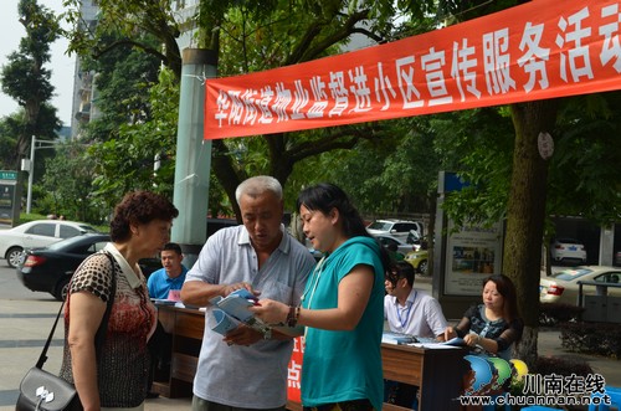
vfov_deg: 26.4
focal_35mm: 51
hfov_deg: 39.0
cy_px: 206
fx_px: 878
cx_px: 310
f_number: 8
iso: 180
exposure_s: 1/250
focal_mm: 34
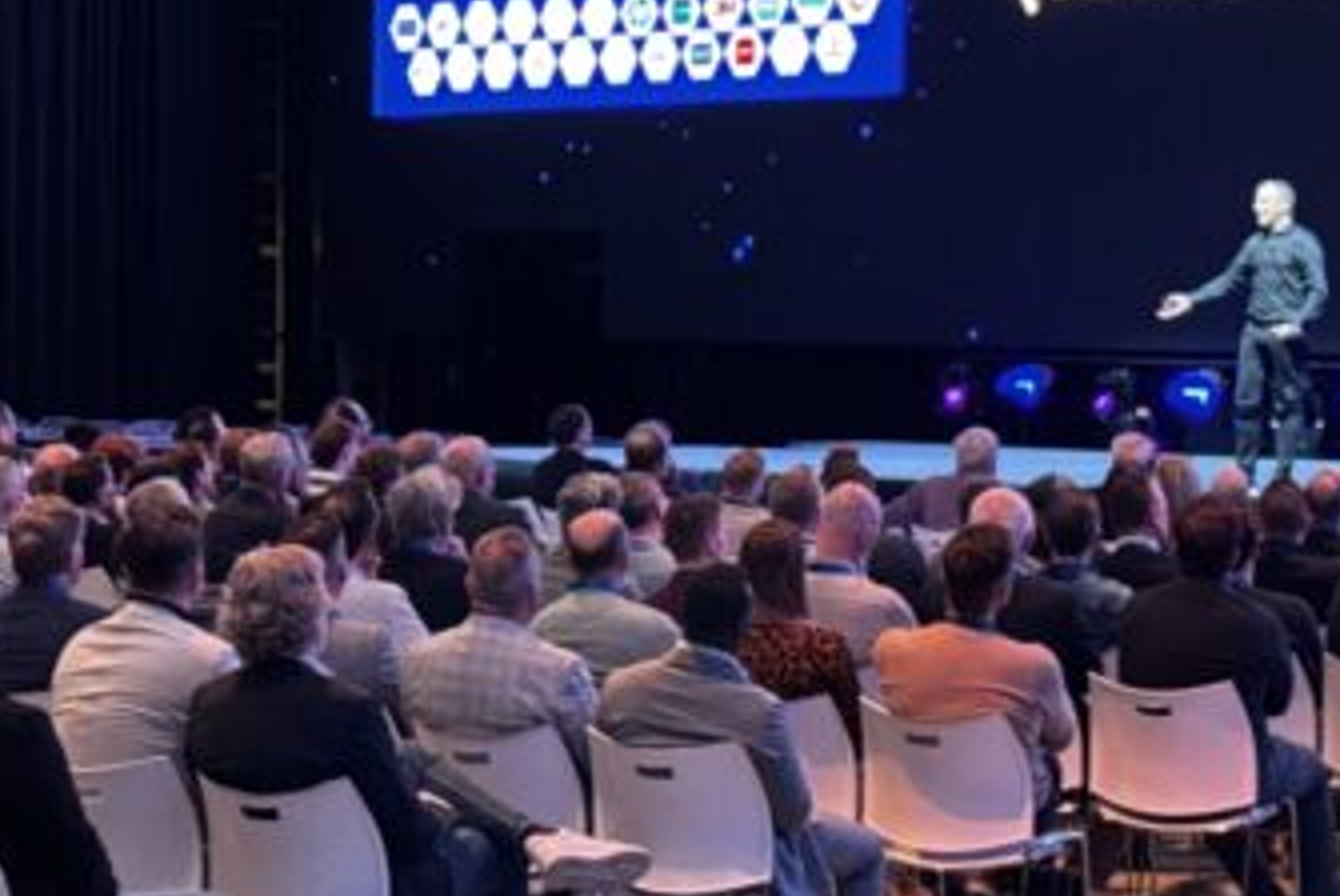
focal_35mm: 102
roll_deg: -0.2
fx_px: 3800
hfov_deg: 20.0
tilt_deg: -1.1
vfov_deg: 13.4
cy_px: 304
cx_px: 650
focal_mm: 6.76
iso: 640
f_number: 1.78
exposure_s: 1/25
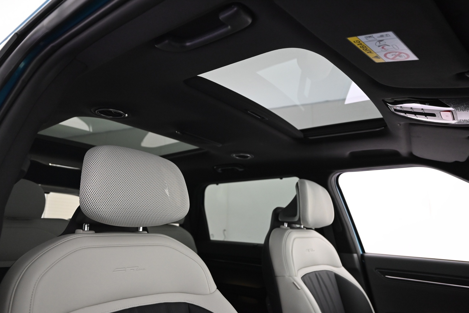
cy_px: 156
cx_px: 234
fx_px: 313
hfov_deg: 73.7
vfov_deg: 53.1
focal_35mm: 24
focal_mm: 24
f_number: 4
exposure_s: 1/80
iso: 3200
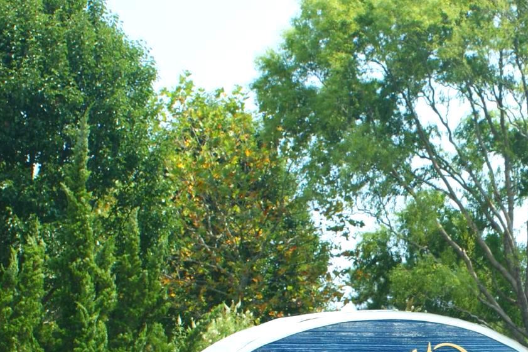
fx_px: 1393
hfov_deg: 20.8
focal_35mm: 95
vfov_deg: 14.0
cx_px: 527
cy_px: 399
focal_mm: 26
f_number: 9
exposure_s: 1/125
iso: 100
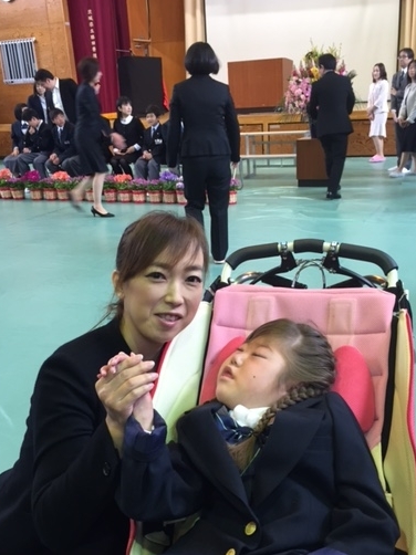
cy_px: 318
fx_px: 593
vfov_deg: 50.0
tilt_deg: -18.1
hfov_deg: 38.6
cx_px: 220
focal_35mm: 37
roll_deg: +3.9
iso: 100
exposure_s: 1/33
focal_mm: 4.15
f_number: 2.2
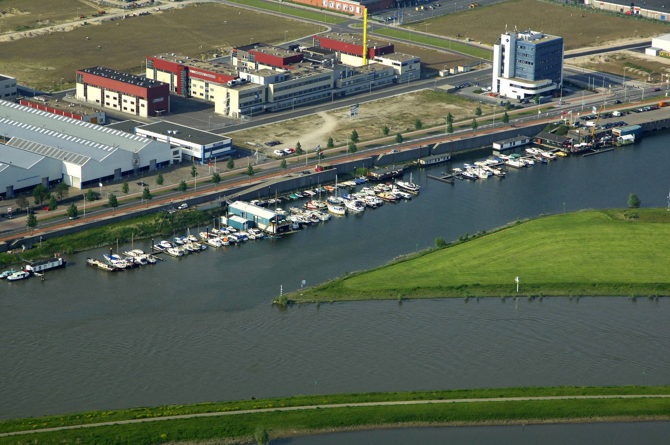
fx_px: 2370
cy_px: 222
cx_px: 335
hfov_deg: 16.1
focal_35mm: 128
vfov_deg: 10.7
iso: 400
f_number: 7.6
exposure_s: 1/1000
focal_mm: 85
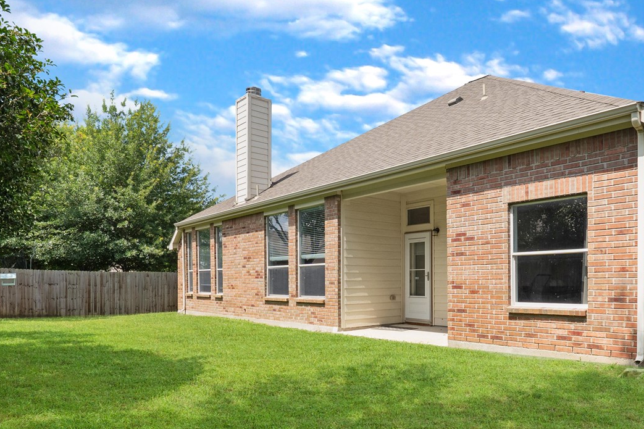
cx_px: 400
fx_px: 447
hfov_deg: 70.4
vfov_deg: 50.2
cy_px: 290
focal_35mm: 25
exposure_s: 1/640
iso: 500
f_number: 9
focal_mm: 12
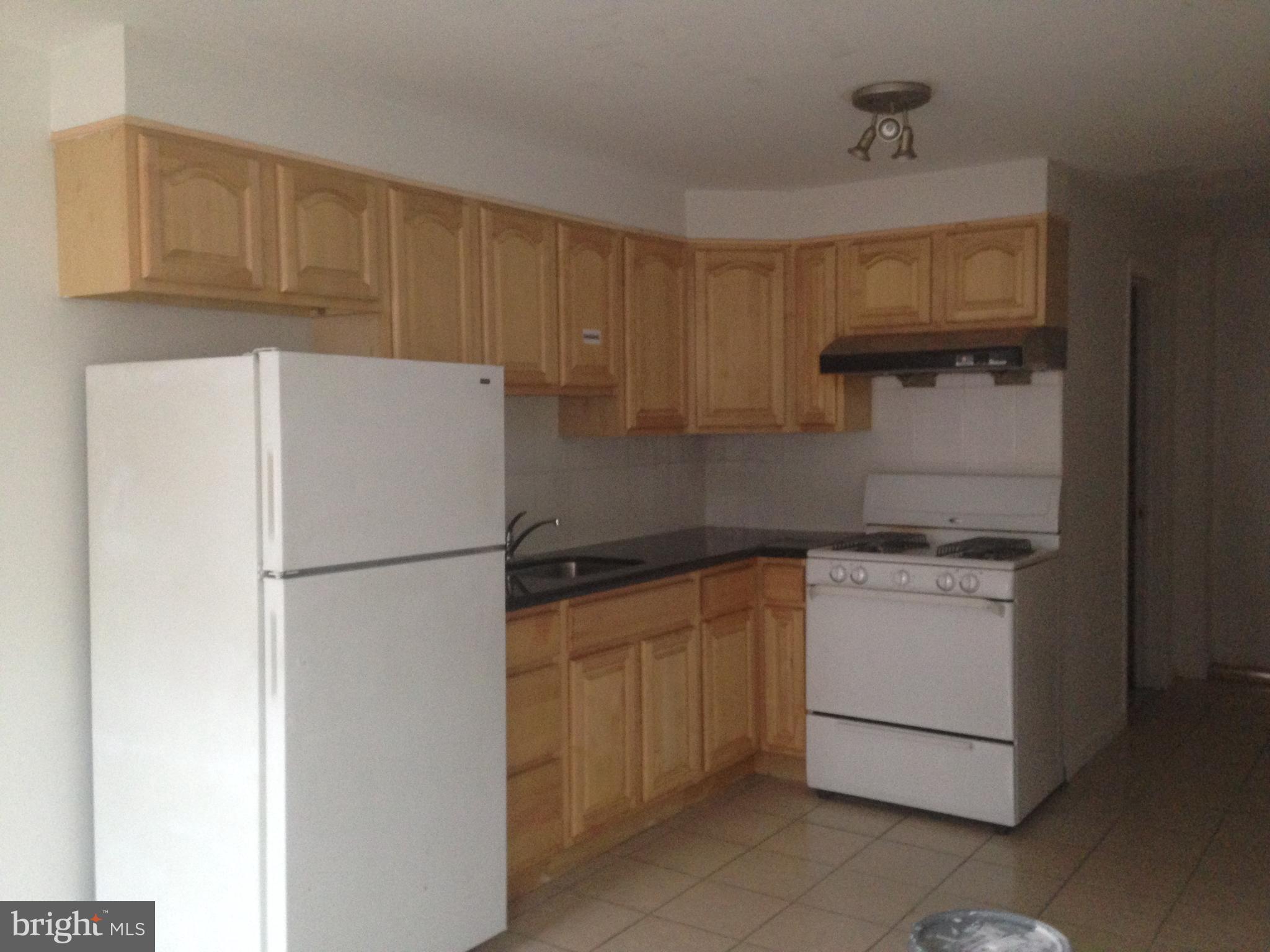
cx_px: 635
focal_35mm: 33
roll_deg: -1.1
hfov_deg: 55.4
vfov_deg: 42.9
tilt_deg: -3.1
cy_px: 476
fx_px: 1211
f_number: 2.4
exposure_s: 1/20
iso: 250
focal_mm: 4.12
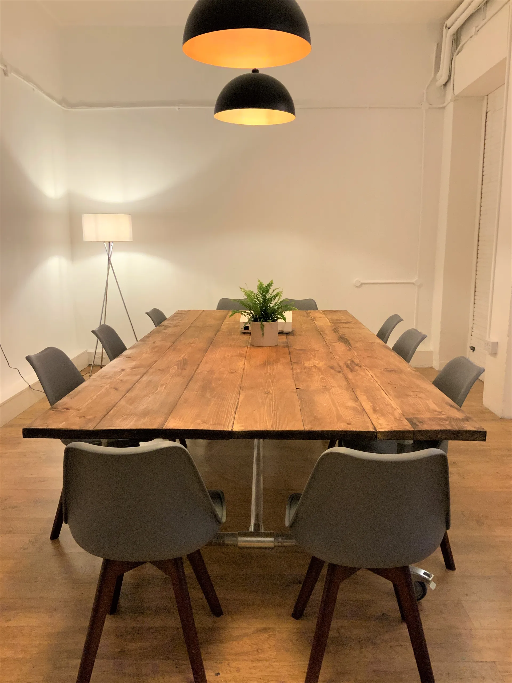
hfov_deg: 48.2
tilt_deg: -10.2
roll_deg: +0.2
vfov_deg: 61.7
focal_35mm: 29
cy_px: 342
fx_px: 572
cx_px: 256
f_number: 1.8
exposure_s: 1/50
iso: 160
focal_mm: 3
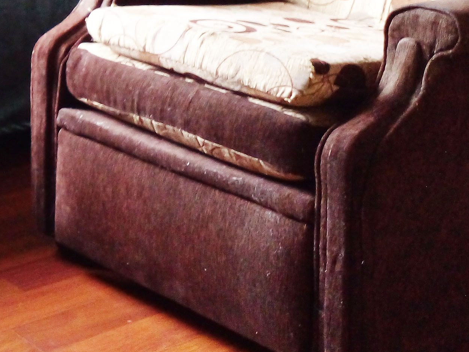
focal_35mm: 86
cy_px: -126
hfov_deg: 19.9
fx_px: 1166
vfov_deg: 16.1
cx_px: -222
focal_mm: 3.6
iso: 160
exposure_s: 1/60
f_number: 1.9
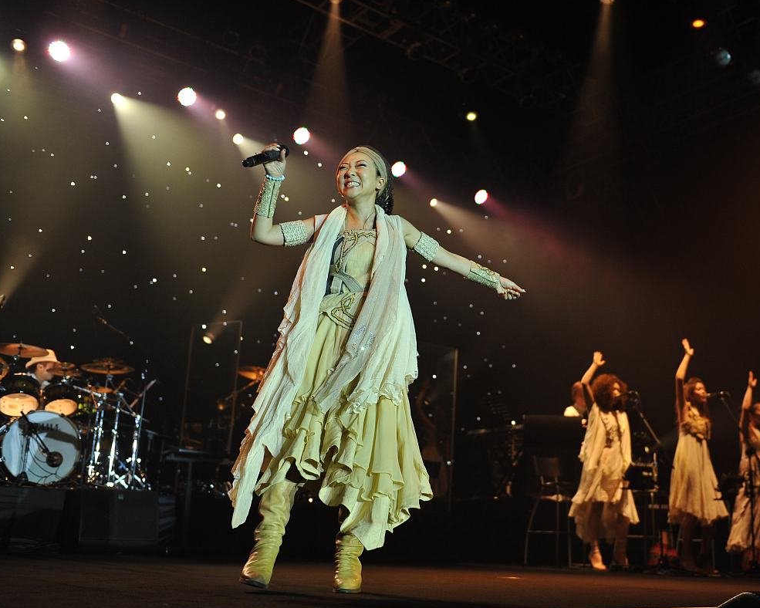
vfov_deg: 37.3
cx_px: 444
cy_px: 306
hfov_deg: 45.6
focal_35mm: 40
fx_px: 900
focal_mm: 35
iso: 1250
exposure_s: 1/400
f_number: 2.8
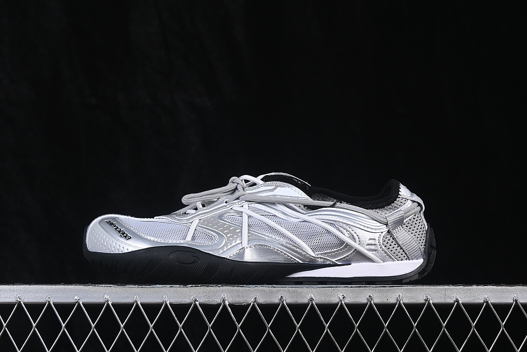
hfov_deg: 27.0
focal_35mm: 75
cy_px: 176
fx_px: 1098
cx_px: 264
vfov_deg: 18.2
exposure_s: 1/80
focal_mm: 50
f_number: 8
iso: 160
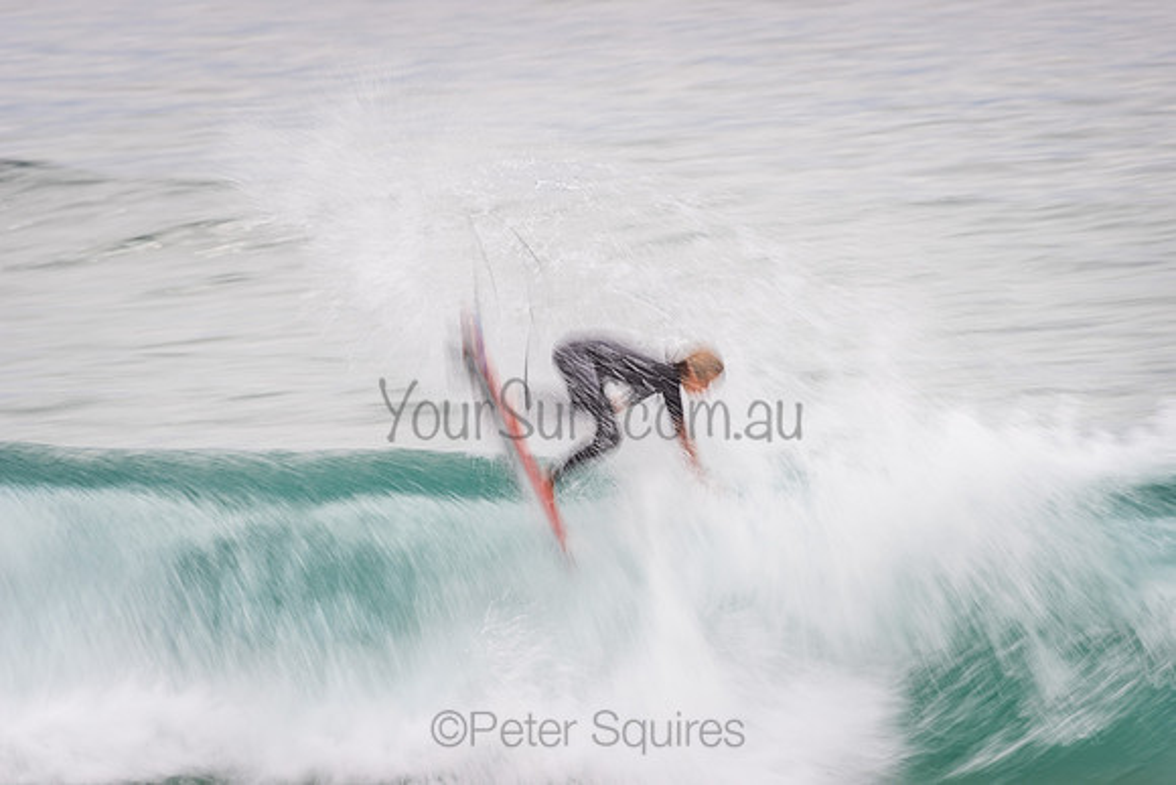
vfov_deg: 2.8
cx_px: 588
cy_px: 392
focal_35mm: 500
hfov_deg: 4.1
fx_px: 16336
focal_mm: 500
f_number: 11
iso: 64
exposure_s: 1/20
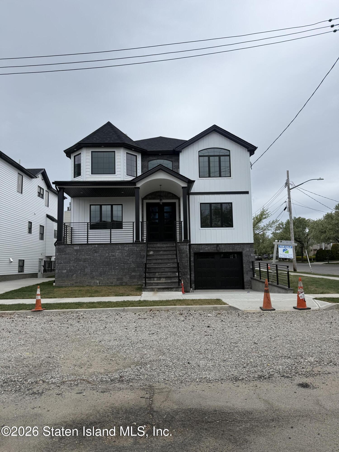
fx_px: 313
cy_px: 226
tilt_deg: +8.0
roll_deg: +1.5
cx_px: 170
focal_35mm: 24
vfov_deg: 71.6
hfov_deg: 56.8
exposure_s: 1/2907
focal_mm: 6.76
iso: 80
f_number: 1.78
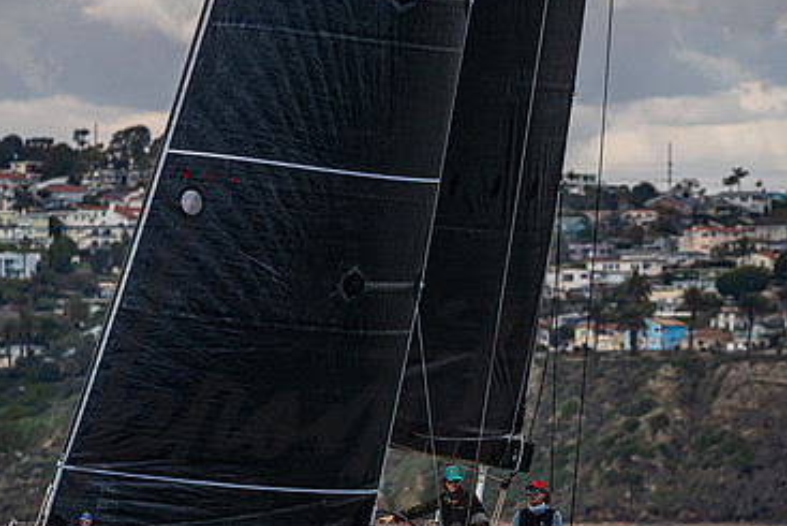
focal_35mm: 476
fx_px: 10409
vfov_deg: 2.9
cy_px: 422
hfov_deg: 4.3
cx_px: 295
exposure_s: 1/5000
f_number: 5.6
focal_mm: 240
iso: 400
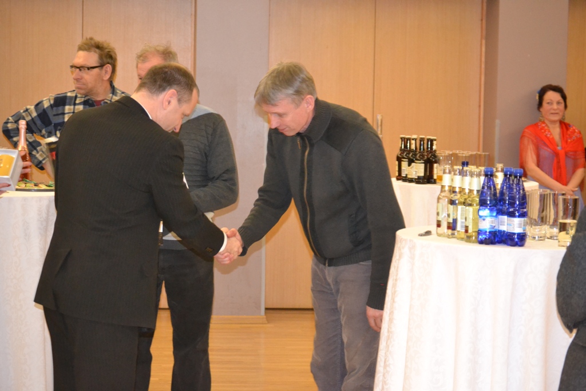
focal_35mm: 82
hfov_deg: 24.6
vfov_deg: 16.6
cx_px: 293
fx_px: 1343
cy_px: 196
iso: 3200
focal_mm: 55
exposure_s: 1/60
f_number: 4
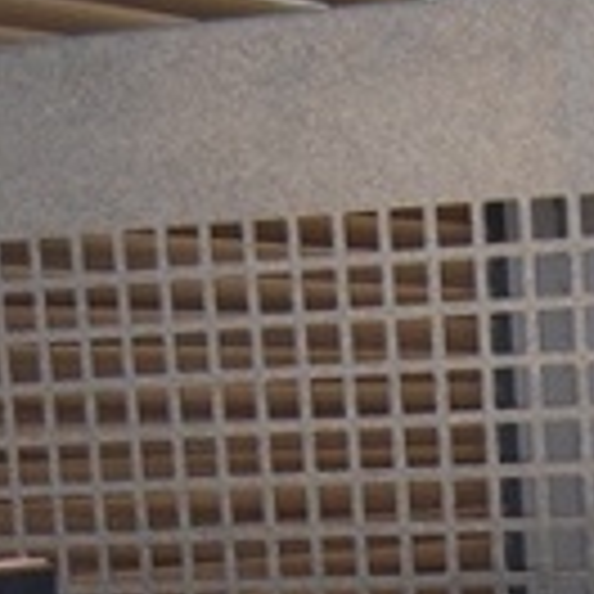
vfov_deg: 10.3
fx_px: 3048
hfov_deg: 10.7
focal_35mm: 157
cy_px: 1174
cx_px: 896
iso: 200
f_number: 3.5
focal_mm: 18
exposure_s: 1/60
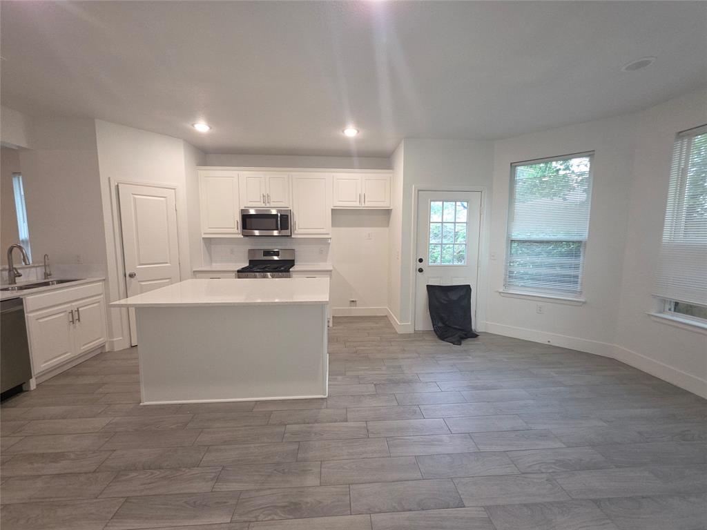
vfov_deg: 89.9
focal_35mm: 13
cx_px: 354
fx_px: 266
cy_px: 265
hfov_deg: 106.2
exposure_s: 1/60
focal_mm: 2.2
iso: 160
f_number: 1.9
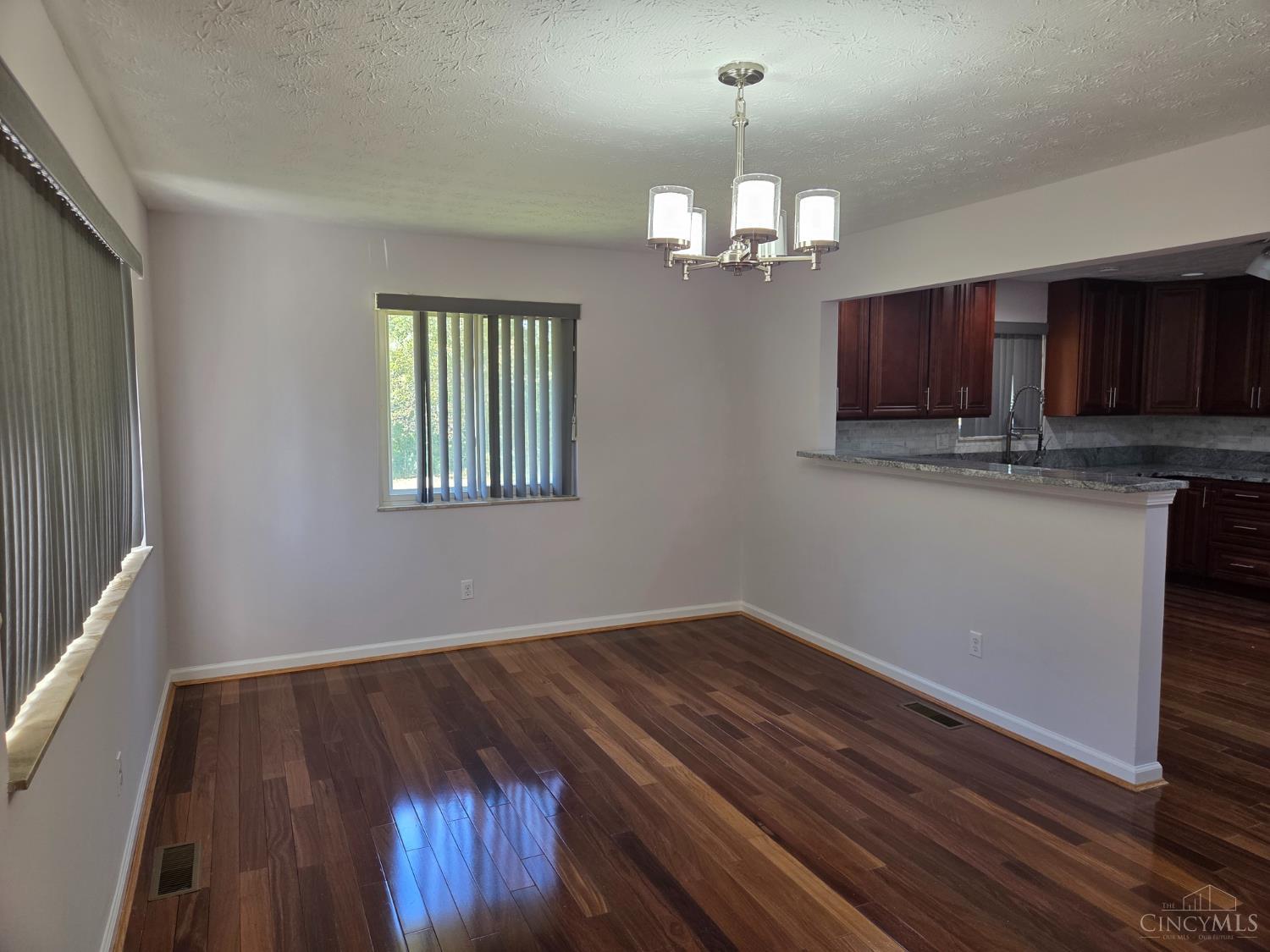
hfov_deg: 73.9
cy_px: 476
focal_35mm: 23
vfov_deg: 58.9
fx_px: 844
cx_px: 635
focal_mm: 5.4
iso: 125
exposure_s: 1/120
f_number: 1.8
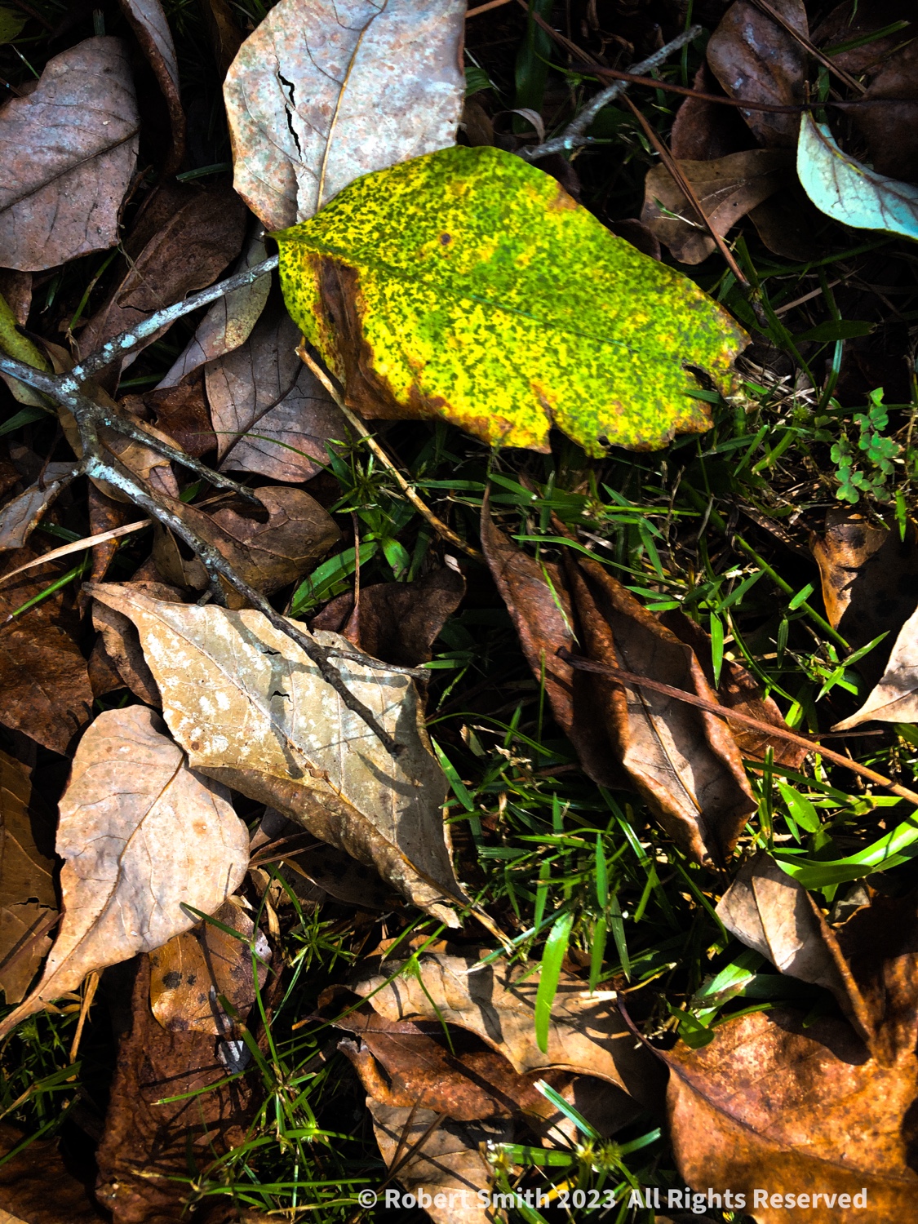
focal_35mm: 28
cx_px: 459
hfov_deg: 49.7
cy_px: 612
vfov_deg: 63.4
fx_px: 990
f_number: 1.8
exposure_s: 1/120
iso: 32
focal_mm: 3.99
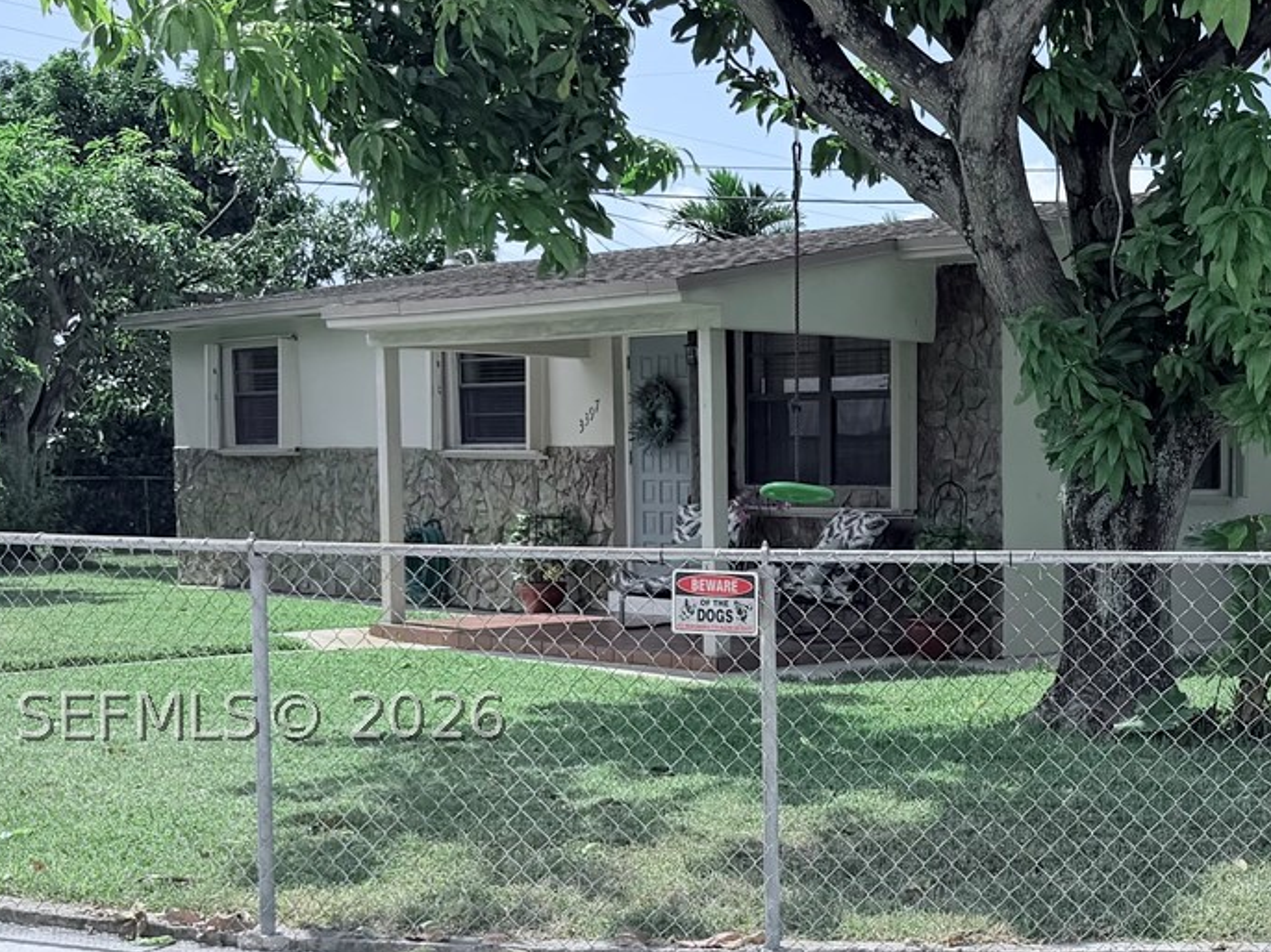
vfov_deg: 25.8
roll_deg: +0.8
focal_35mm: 56
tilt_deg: -4.6
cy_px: 715
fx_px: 2055
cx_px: 1073
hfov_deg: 33.1
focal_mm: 6.76
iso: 80
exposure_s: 1/8130
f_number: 1.78
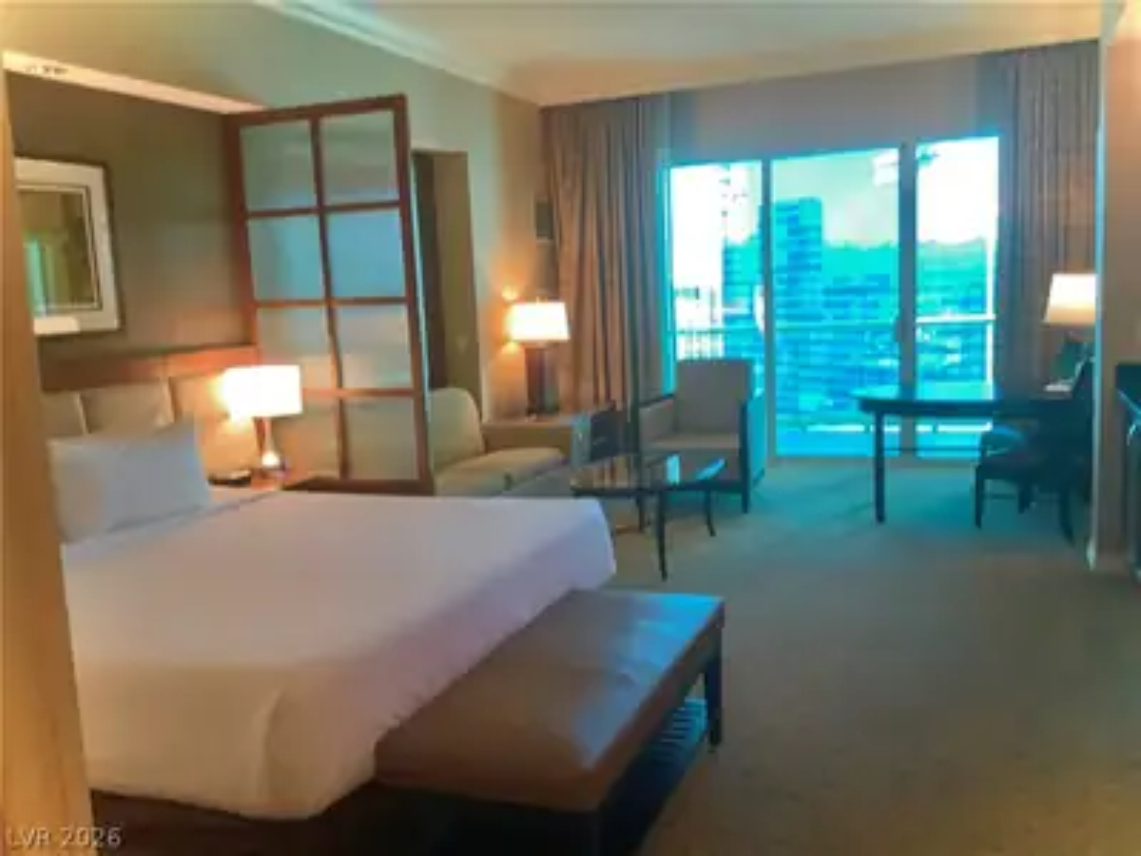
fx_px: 1022
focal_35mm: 31
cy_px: 428
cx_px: 570
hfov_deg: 58.4
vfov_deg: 45.4
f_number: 2.4
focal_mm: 3.3
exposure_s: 1/60
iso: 250
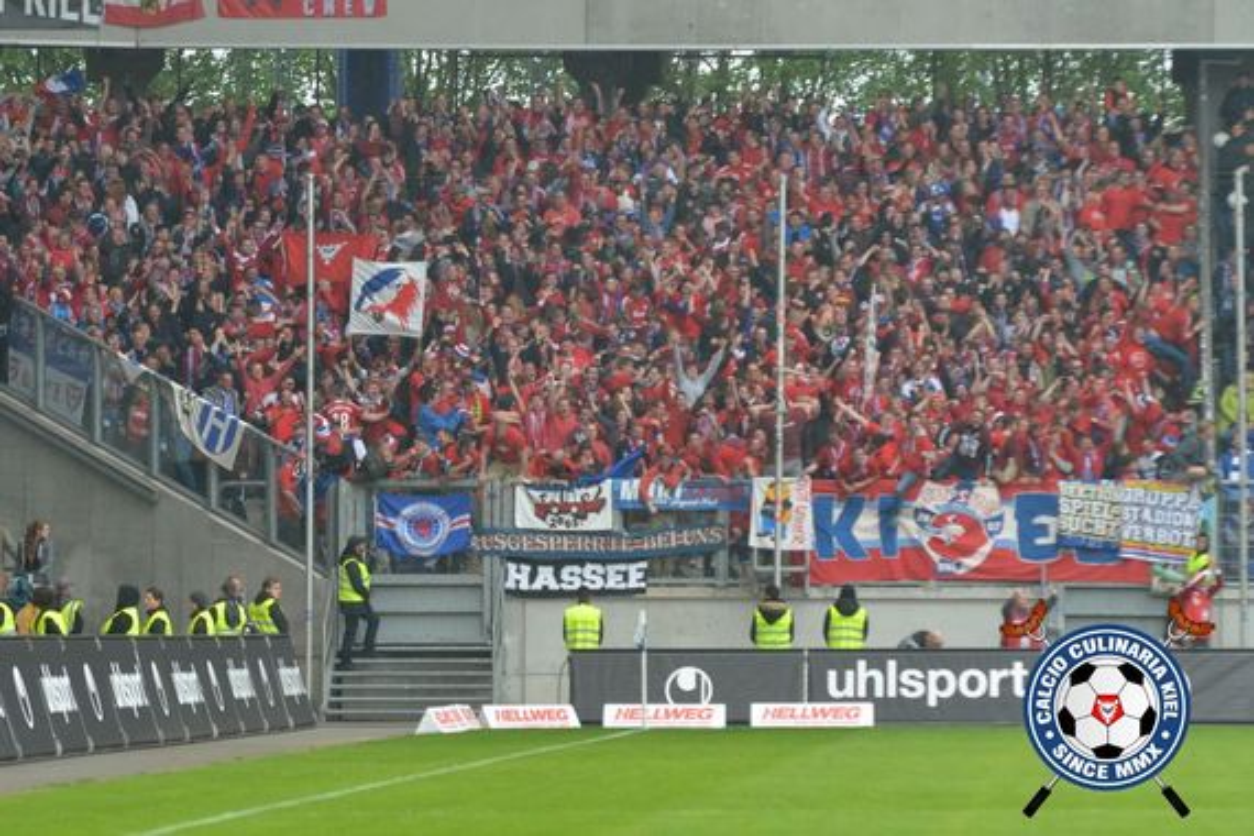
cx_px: 627
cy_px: 418
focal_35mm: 218
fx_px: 7576
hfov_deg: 9.5
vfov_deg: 6.3
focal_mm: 145
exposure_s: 1/1000
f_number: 4
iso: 800
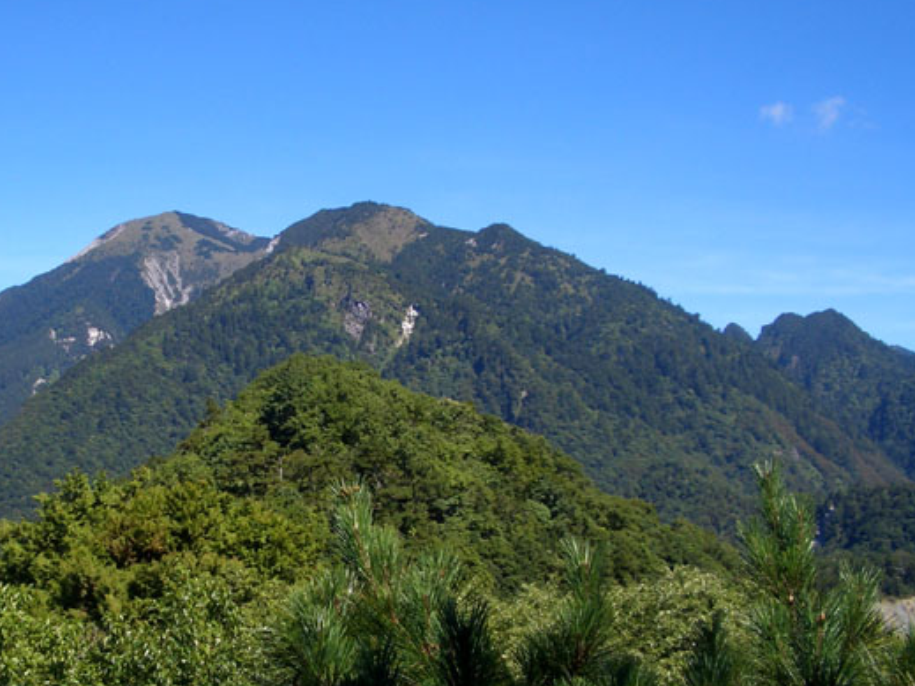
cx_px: 289
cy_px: 347
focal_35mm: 54
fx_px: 1427
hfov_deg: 35.1
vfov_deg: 27.0
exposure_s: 1/400
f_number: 4.3
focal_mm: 5.8
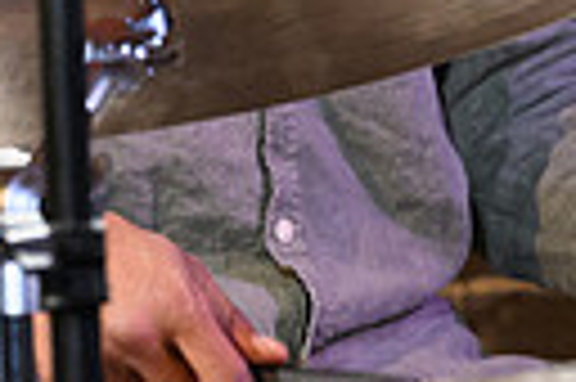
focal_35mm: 725
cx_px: 130
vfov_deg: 1.9
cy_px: -411
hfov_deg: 2.8
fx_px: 11585
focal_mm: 160
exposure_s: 1/100
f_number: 5.6
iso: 5000
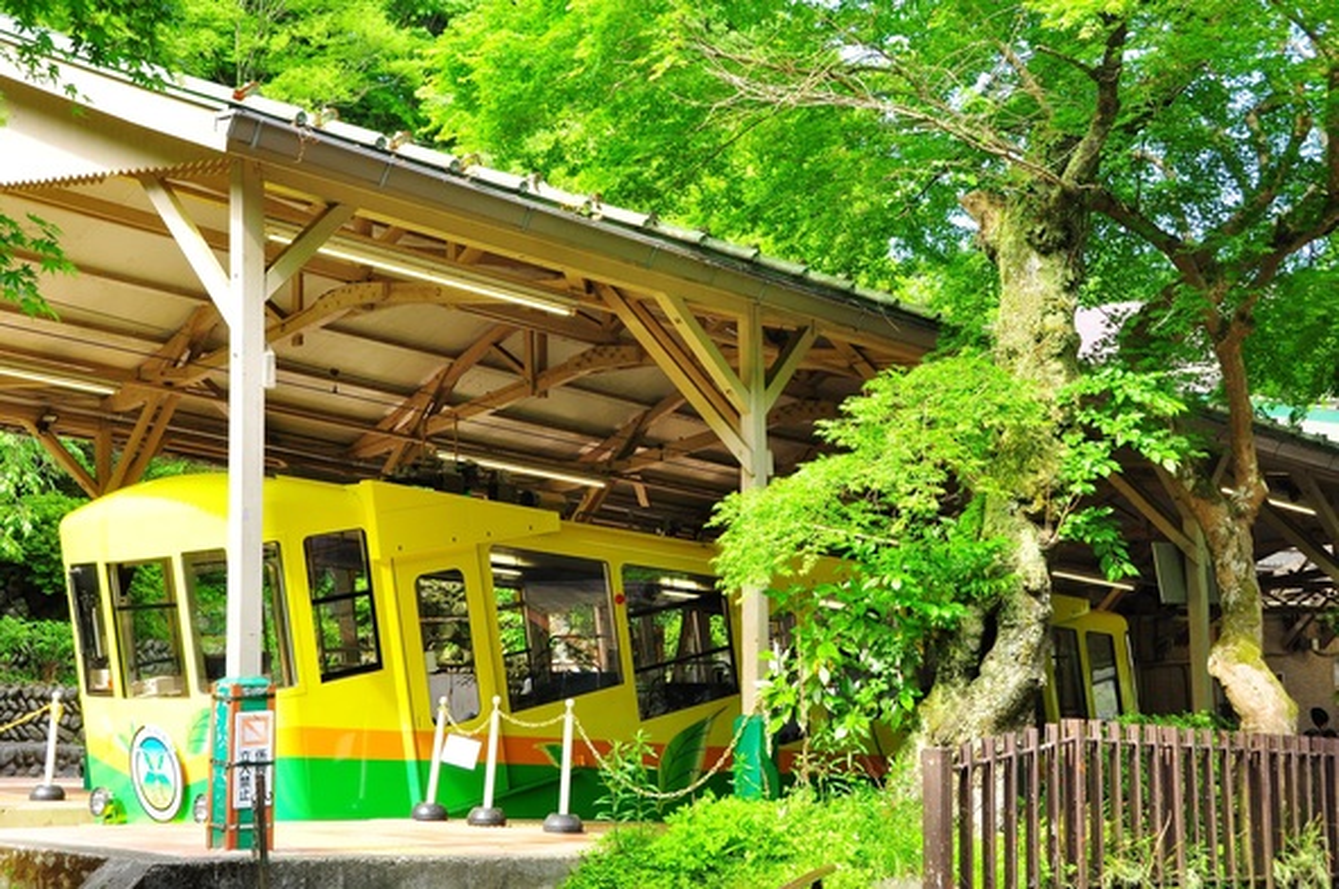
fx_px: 1783
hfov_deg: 41.2
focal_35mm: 48
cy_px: 444
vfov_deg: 28.0
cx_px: 670
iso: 400
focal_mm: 32
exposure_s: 1/80
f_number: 9
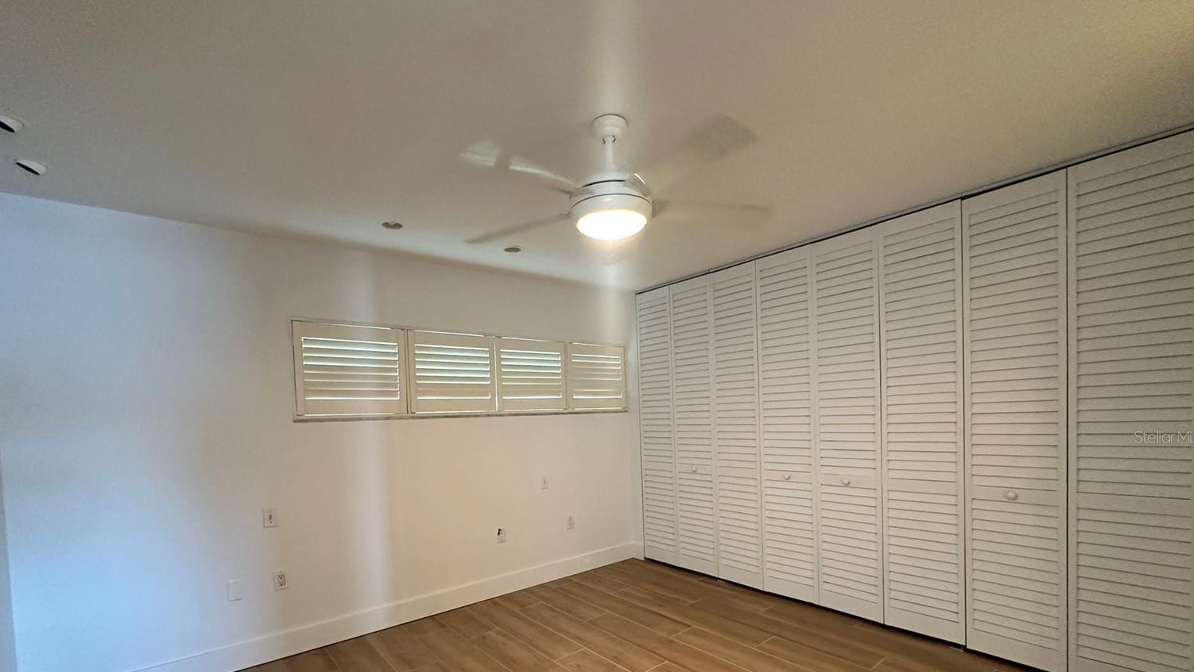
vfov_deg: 65.7
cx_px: 582
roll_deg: +1.6
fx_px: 507
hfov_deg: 99.3
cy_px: 436
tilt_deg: -1.1
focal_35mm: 16
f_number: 2.2
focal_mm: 2.22
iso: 400
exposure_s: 1/60
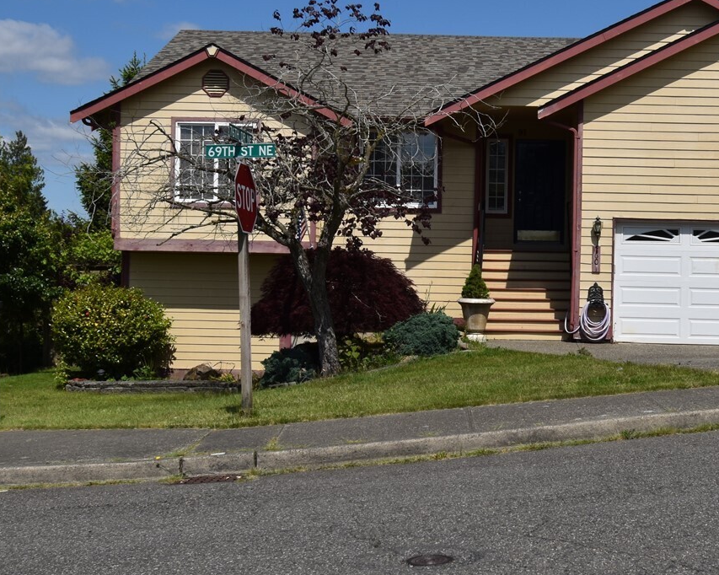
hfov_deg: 33.1
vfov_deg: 27.1
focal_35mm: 56
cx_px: 510
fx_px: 1191
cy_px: 282
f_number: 13
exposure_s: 1/200
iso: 100
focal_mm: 20
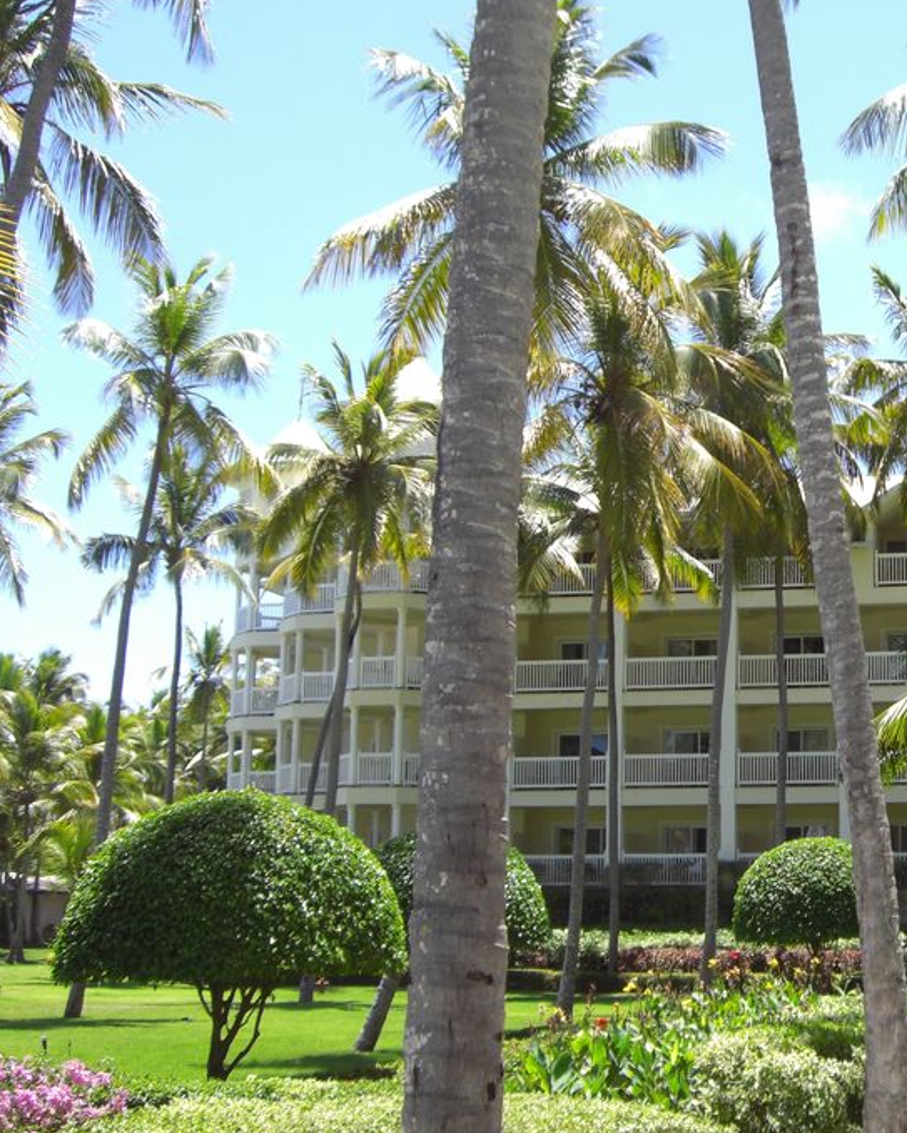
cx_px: 852
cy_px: 563
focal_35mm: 56
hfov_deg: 26.1
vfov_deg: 33.6
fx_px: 1878
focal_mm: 6.2
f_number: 2.7
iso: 64
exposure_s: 1/500
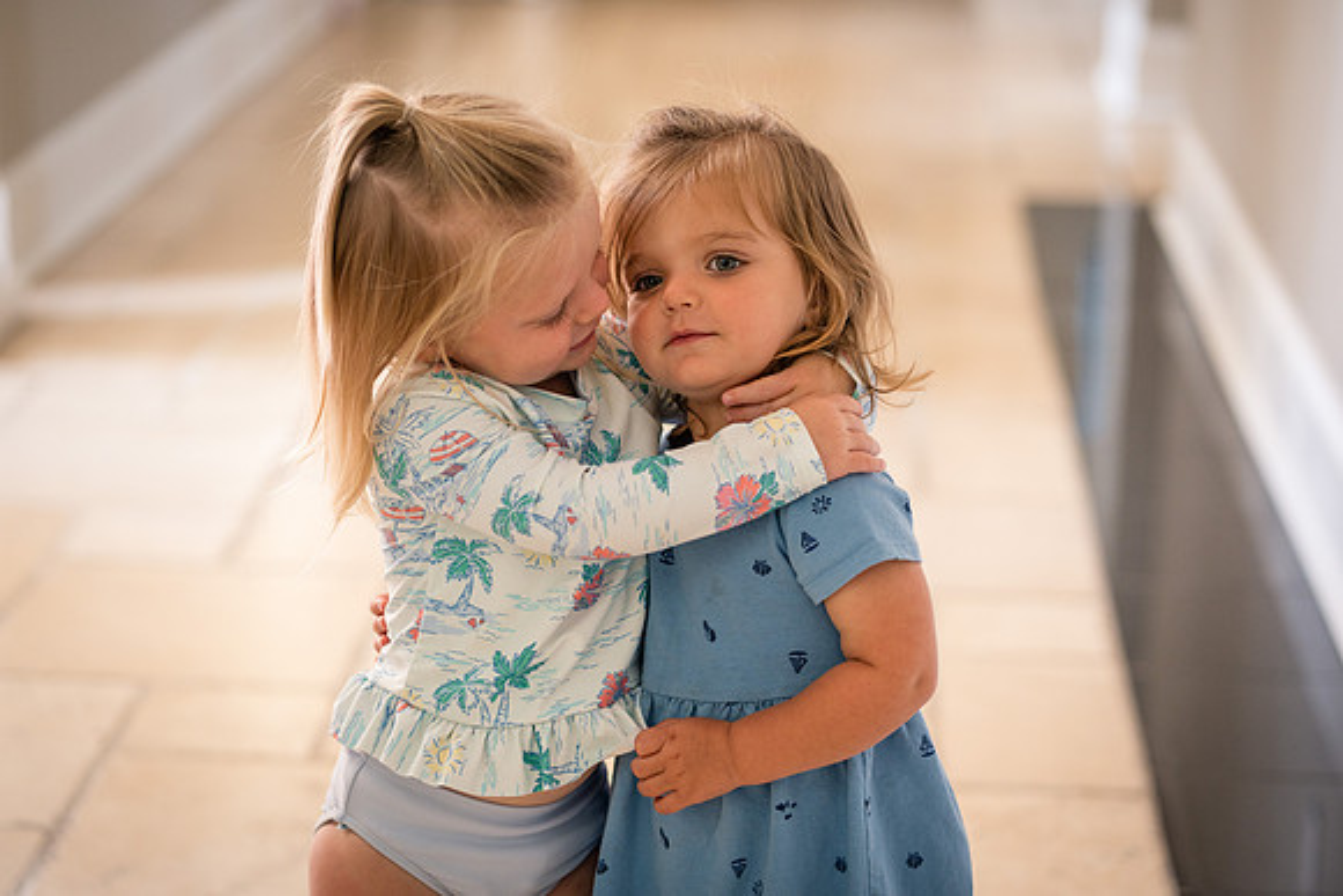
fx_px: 3172
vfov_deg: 16.1
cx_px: 672
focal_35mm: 85
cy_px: 448
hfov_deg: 23.9
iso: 800
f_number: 2.8
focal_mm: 85
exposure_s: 1/160
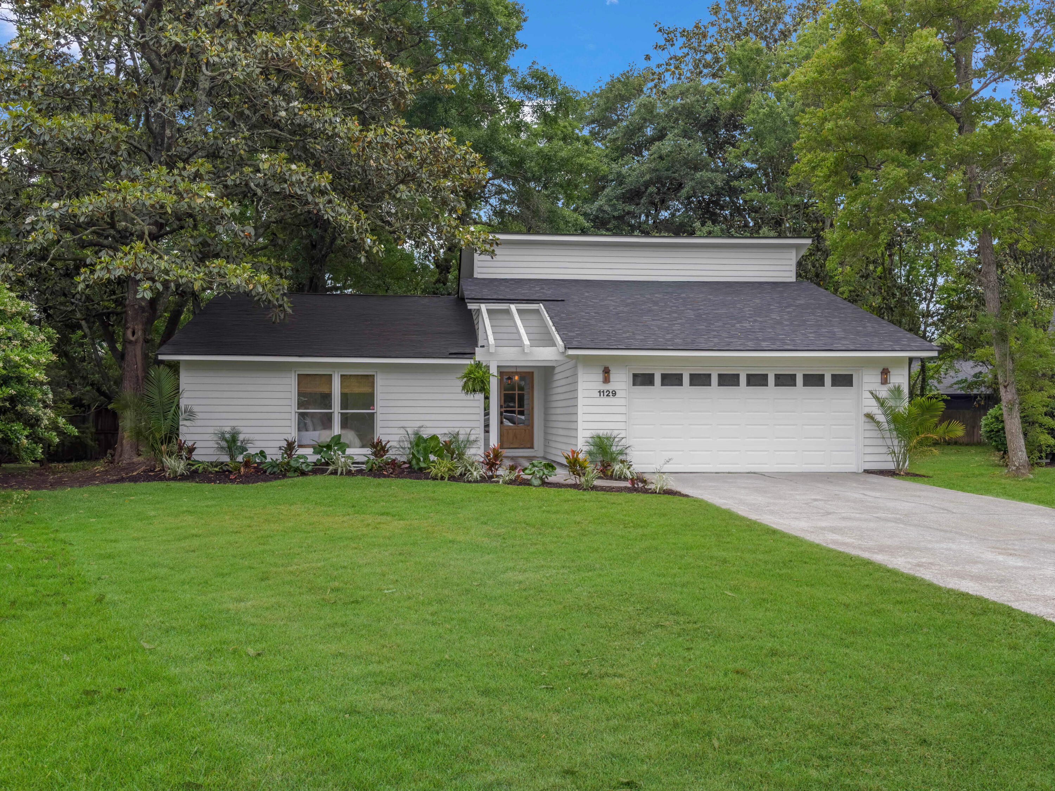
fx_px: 1006
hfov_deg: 55.4
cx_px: 528
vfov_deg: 42.9
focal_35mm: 33
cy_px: 396
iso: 80
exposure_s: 1/1800
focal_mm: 6.76
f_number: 1.8
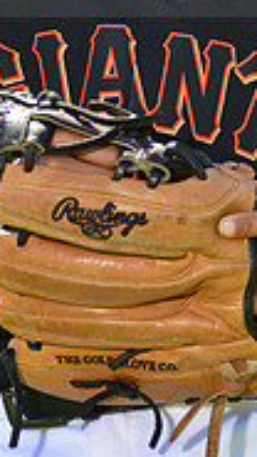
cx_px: 135
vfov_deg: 4.1
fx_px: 6387
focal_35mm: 527
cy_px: -62
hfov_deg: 2.3
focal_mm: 160
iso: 200
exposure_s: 1/250
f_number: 8
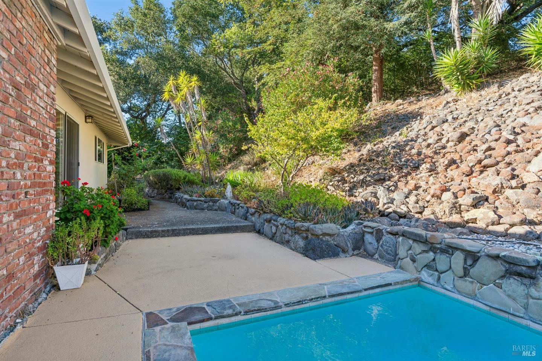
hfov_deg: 86.9
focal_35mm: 19
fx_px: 286
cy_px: 180
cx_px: 271
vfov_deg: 64.6
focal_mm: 19
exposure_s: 1/100
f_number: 9
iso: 320
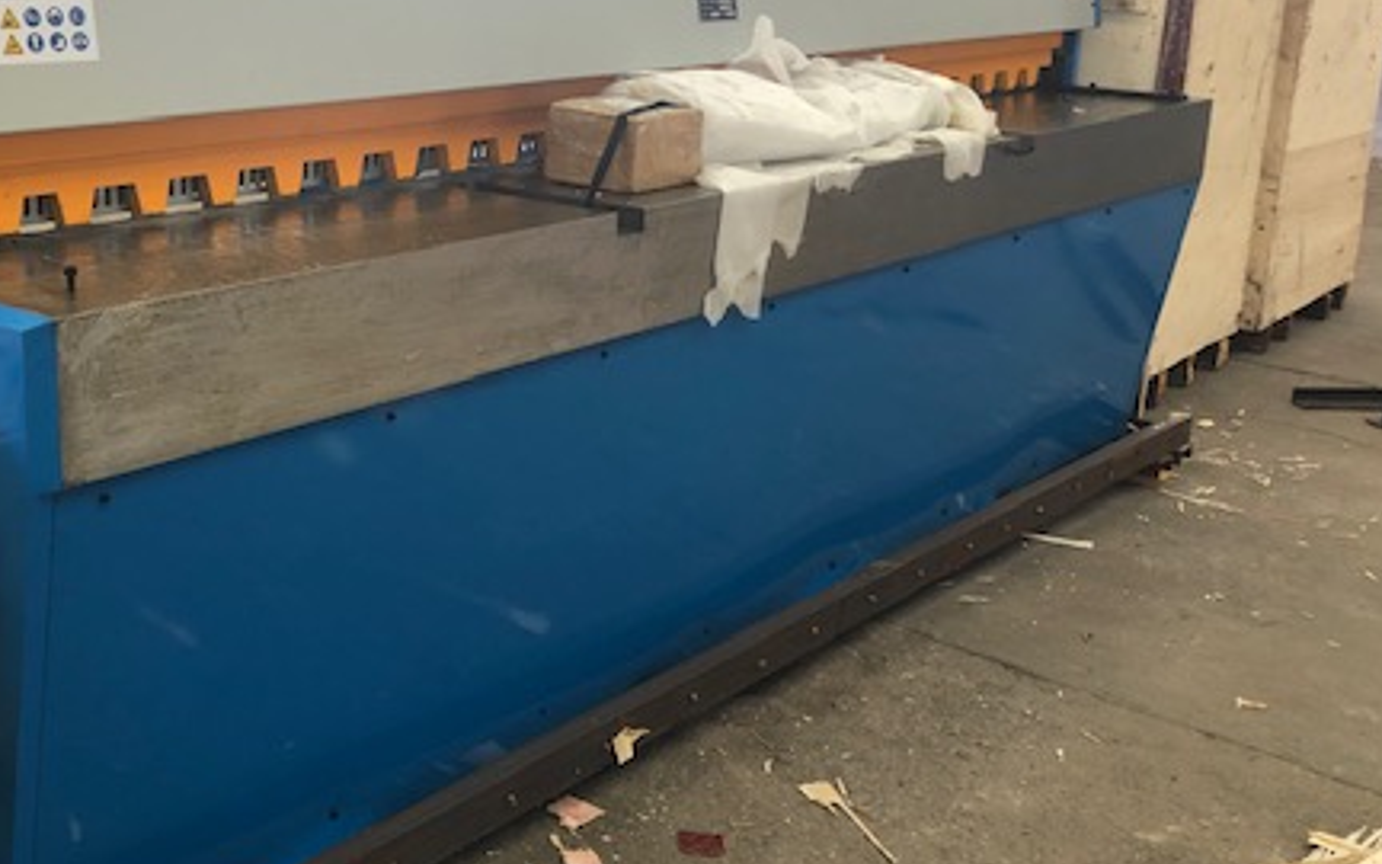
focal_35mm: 44
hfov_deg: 44.4
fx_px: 1657
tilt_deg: -15.9
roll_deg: -0.2
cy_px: 378
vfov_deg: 29.2
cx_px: 422
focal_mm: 4
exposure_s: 1/30
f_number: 1.8
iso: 32
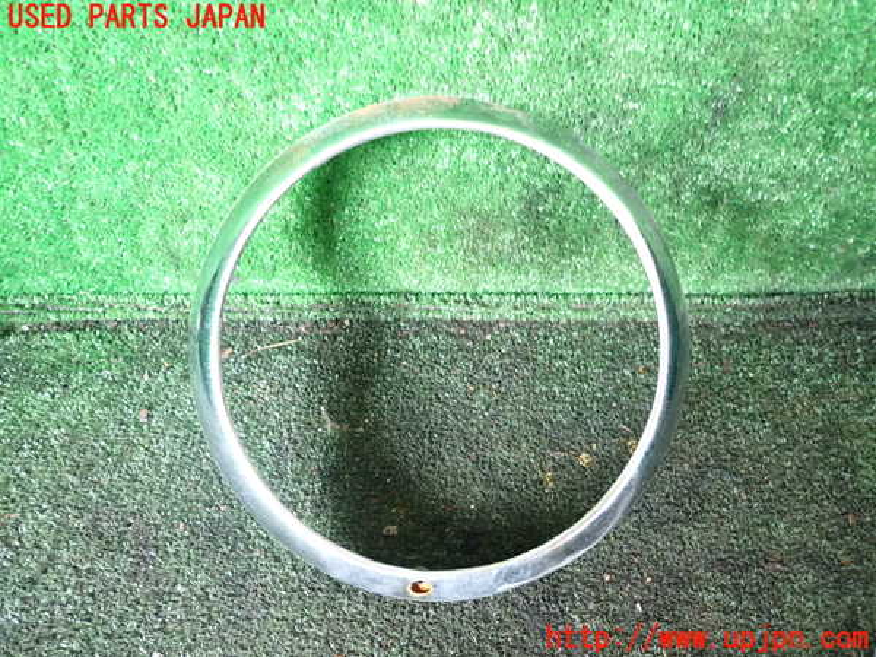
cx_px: 438
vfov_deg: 54.9
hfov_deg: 69.4
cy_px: 328
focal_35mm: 25
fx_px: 633
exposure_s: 1/30
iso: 320
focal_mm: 4.5
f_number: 2
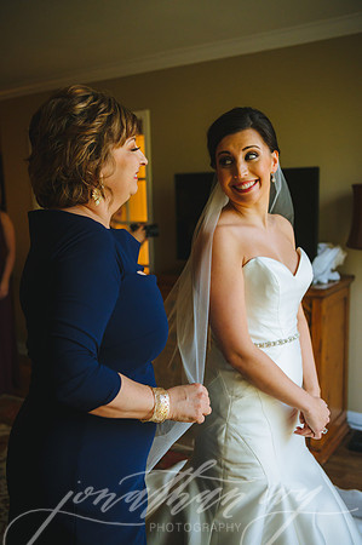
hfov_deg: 37.8
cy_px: 272
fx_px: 529
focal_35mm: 35
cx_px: 181
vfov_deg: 54.5
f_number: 2.8
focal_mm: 35
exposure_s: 1/200
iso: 4000
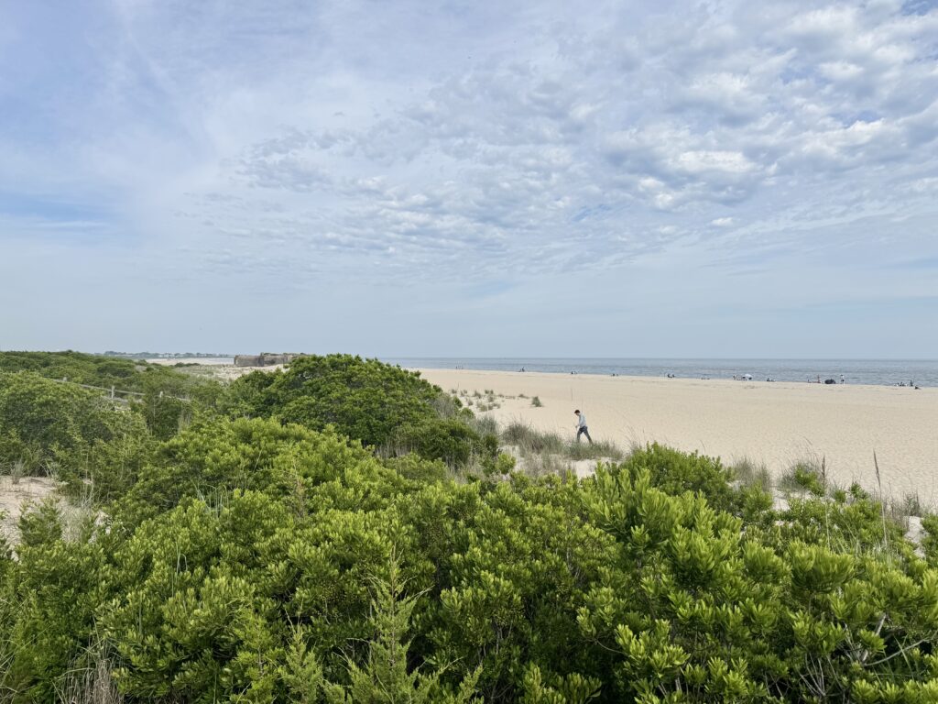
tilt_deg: +0.2
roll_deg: -0.5
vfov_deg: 56.8
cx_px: 469
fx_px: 650
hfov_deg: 71.6
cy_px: 352
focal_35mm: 24
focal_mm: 6.76
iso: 80
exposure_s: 1/6410
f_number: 1.78
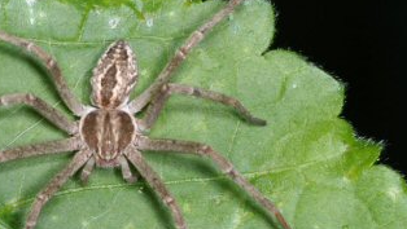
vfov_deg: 4.9
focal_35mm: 250
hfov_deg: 8.6
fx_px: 2699
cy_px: 179
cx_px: 101
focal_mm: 100
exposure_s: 1/60
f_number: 18
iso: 200
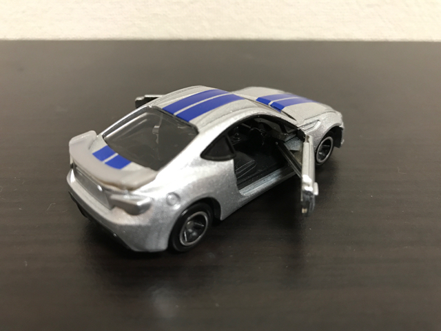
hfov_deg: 63.4
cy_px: 166
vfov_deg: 49.7
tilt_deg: -30.9
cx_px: 220
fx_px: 357
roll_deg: +0.3
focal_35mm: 28
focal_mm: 3.99
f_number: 1.8
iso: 100
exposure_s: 1/17
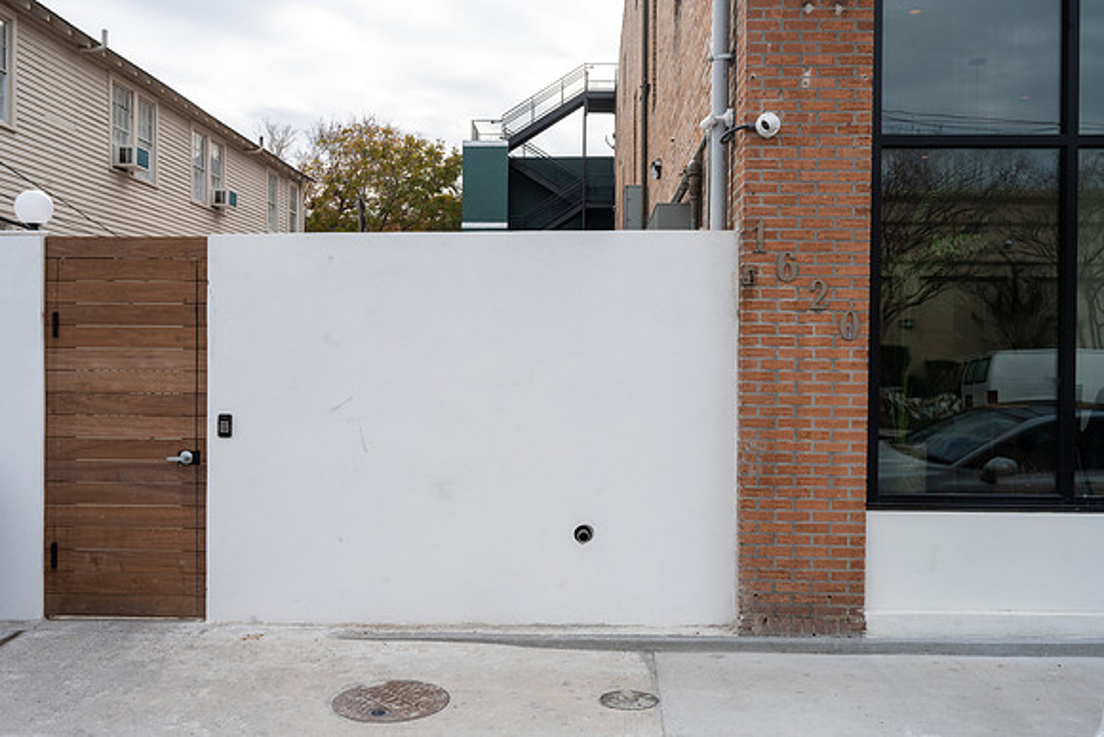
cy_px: 368
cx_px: 552
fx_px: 1074
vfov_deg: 37.9
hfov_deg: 54.4
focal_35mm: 35
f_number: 11
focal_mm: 35
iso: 200
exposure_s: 1/160
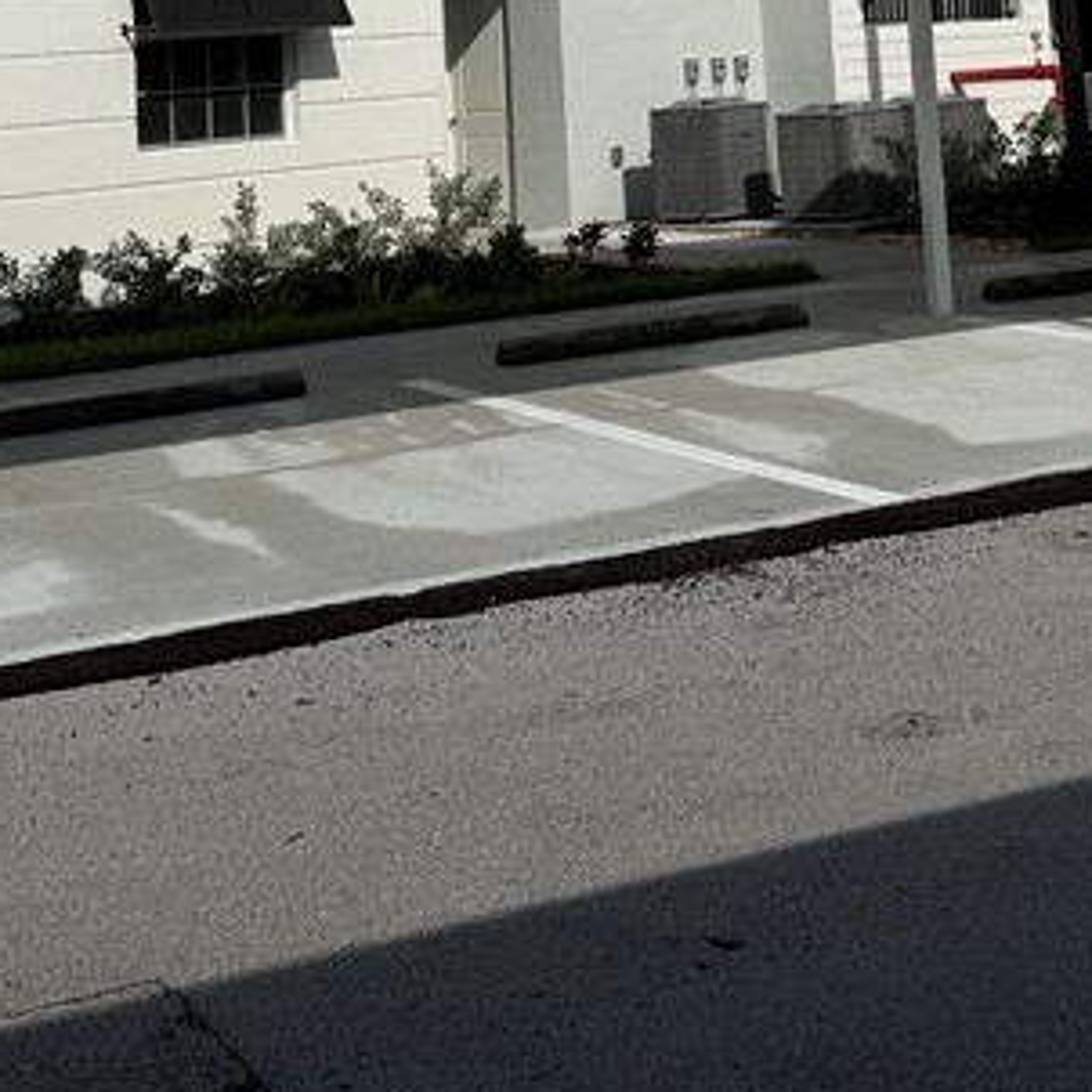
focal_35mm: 72
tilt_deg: +7.1
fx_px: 2570
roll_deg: +4.2
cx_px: 792
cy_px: -217
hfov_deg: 23.8
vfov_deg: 22.2
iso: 64
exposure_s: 1/14286
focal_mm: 6.76
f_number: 1.78
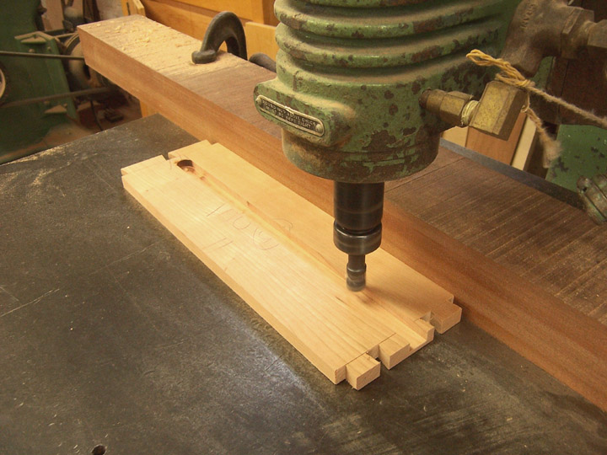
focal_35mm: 33
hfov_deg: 55.4
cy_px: 228
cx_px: 304
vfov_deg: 42.9
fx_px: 579
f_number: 3.4
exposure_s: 1/15
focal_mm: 5.5
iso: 140
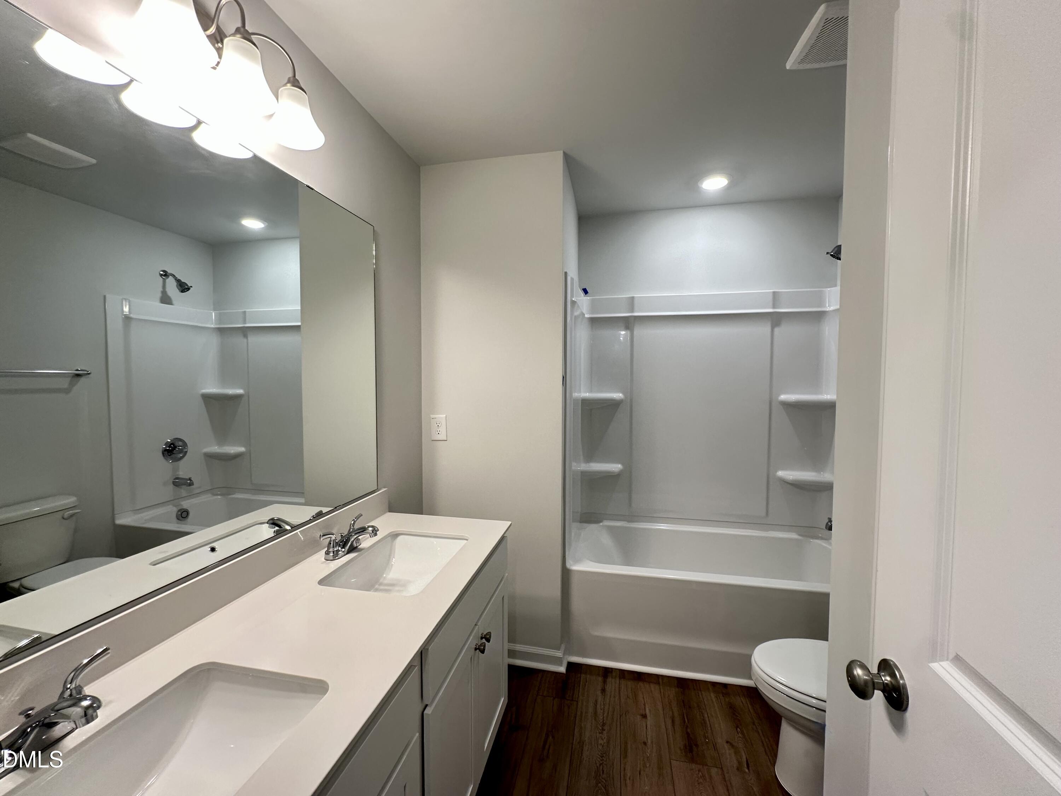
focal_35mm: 14
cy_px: 398
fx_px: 429
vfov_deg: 85.7
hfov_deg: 102.1
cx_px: 530
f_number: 2.2
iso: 200
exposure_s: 1/120
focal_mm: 2.22
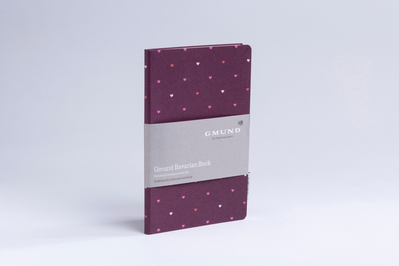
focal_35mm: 105
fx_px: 1164
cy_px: 133
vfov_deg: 13.0
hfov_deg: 19.5
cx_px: 200
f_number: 29
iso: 64
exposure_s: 1/160
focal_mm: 105
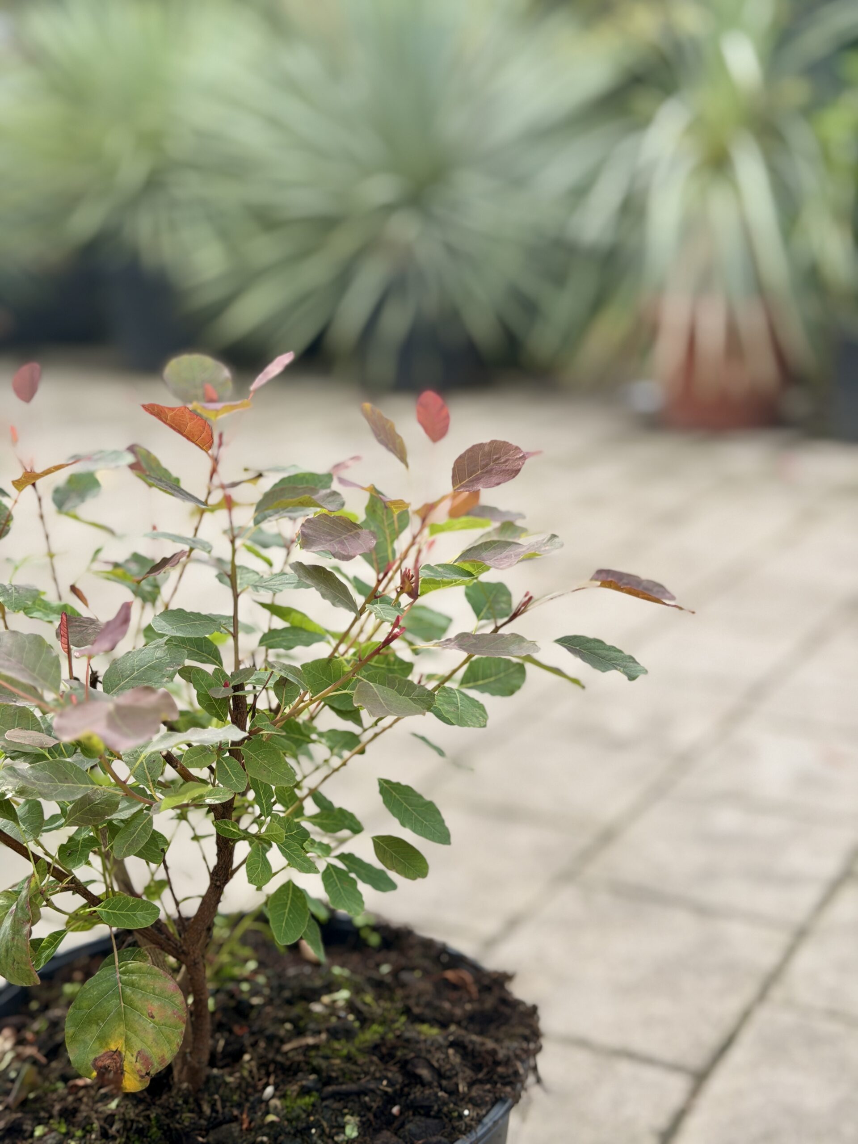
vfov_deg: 39.7
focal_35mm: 48
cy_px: 572
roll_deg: +0.2
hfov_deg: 30.3
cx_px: 429
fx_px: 1586
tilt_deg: -13.2
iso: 64
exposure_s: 1/1429
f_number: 1.78
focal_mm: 6.76
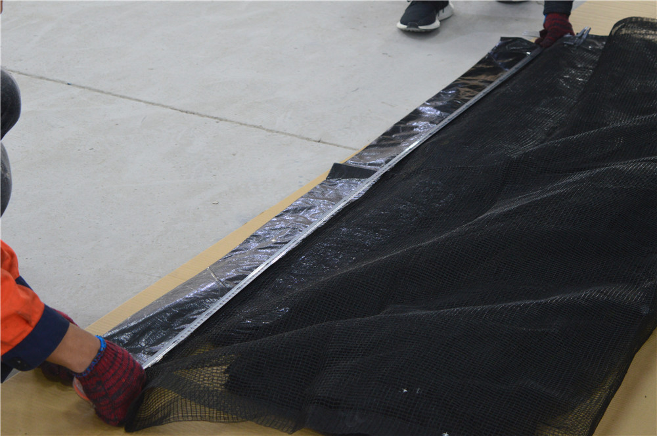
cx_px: 328
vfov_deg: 16.5
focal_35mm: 82
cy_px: 218
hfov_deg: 24.6
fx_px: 1504
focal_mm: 55
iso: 800
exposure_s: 1/10
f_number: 5.6
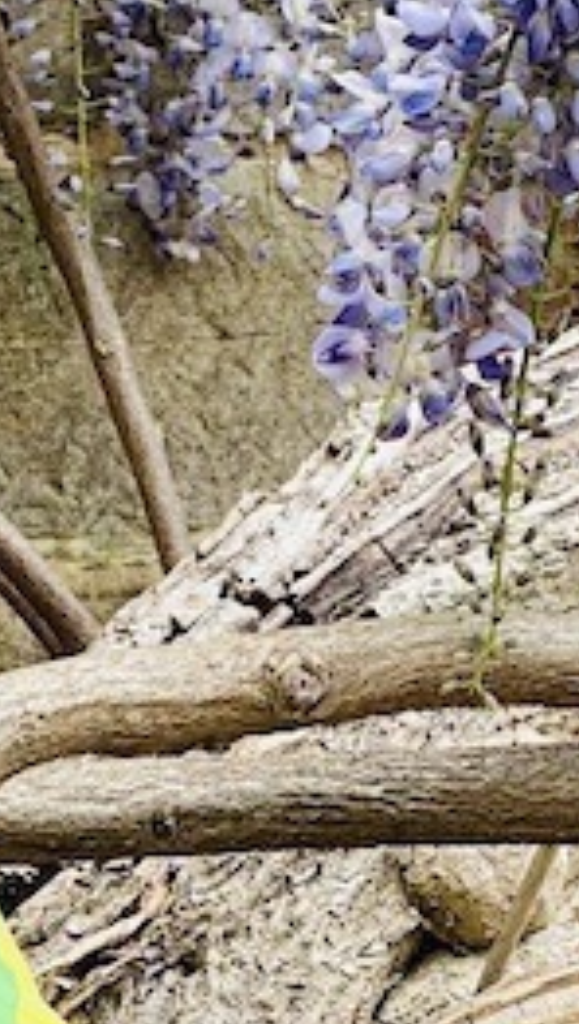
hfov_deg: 5.5
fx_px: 6013
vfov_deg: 9.7
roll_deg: +2.5
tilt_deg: -6.3
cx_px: -55
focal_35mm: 221
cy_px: 1106
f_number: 2
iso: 32
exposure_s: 1/122
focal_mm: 6
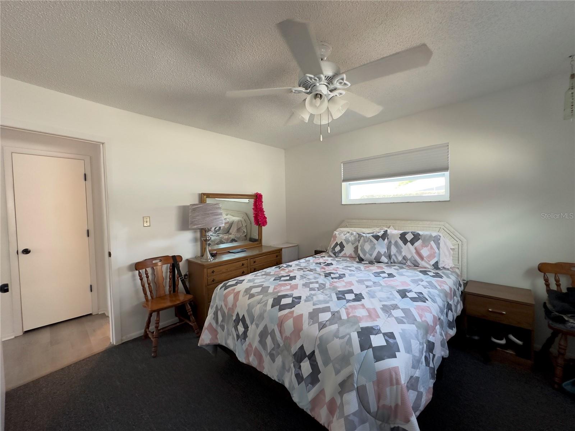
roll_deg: +1.8
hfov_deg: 102.1
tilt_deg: -1.5
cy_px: 216
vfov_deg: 85.7
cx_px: 288
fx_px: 233
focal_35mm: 14
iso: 160
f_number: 2.2
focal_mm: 2.22
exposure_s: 1/60
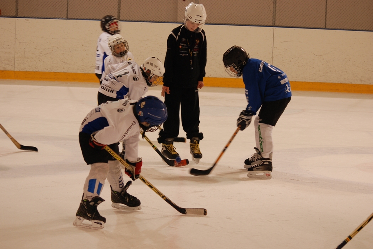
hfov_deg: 19.4
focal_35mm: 105
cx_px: 186
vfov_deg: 13.1
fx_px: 1089
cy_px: 124
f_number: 4
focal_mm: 70
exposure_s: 1/80
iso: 400
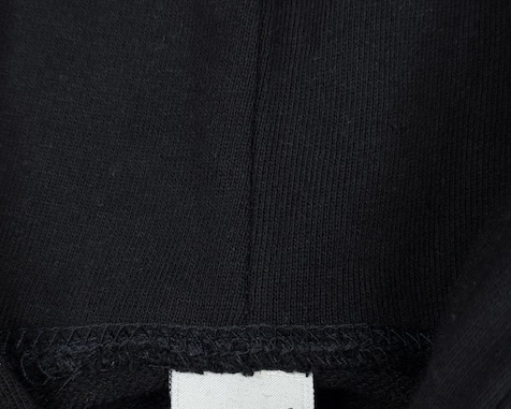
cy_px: 303
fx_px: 953
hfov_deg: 30.0
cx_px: 254
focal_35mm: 63
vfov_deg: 24.0
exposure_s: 1/227
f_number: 1.78
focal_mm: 6.76
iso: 50
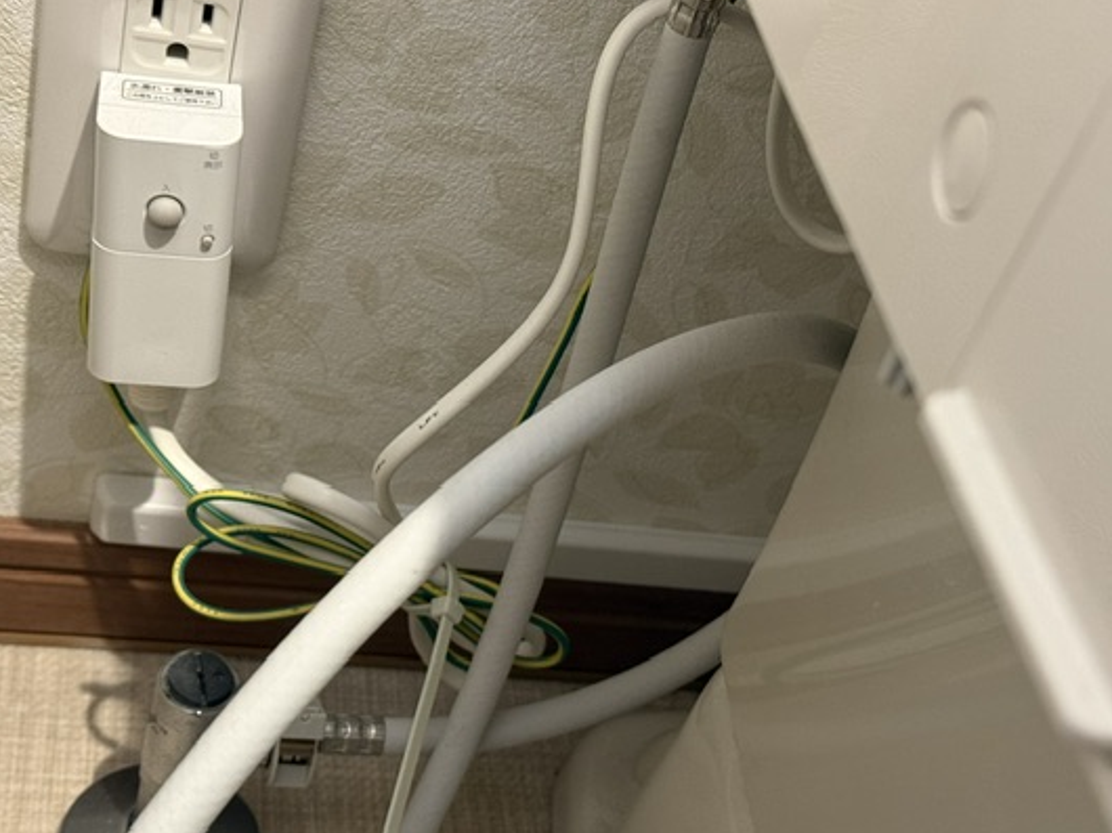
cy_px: 403
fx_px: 1862
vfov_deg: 25.2
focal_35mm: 58
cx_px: 512
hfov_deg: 33.2
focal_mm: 6.76
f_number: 1.78
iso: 400
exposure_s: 1/33
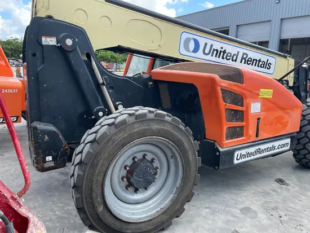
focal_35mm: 26
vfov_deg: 53.1
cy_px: 116
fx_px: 233
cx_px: 155
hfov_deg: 67.3
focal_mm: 4.2
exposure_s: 1/612
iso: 32
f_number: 1.6
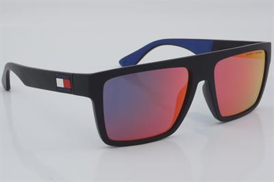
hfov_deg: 24.6
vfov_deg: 16.5
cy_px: 91
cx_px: 137
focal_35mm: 82
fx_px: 627
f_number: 32
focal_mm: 55
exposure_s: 1/4
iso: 100
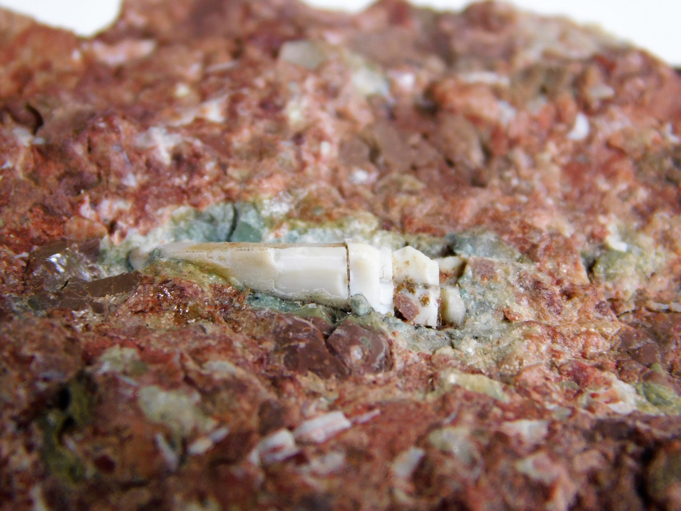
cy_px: 256
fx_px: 4564
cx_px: 340
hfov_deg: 8.5
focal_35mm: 232
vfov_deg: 6.4
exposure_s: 1/80
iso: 125
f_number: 5.6
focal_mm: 41.3
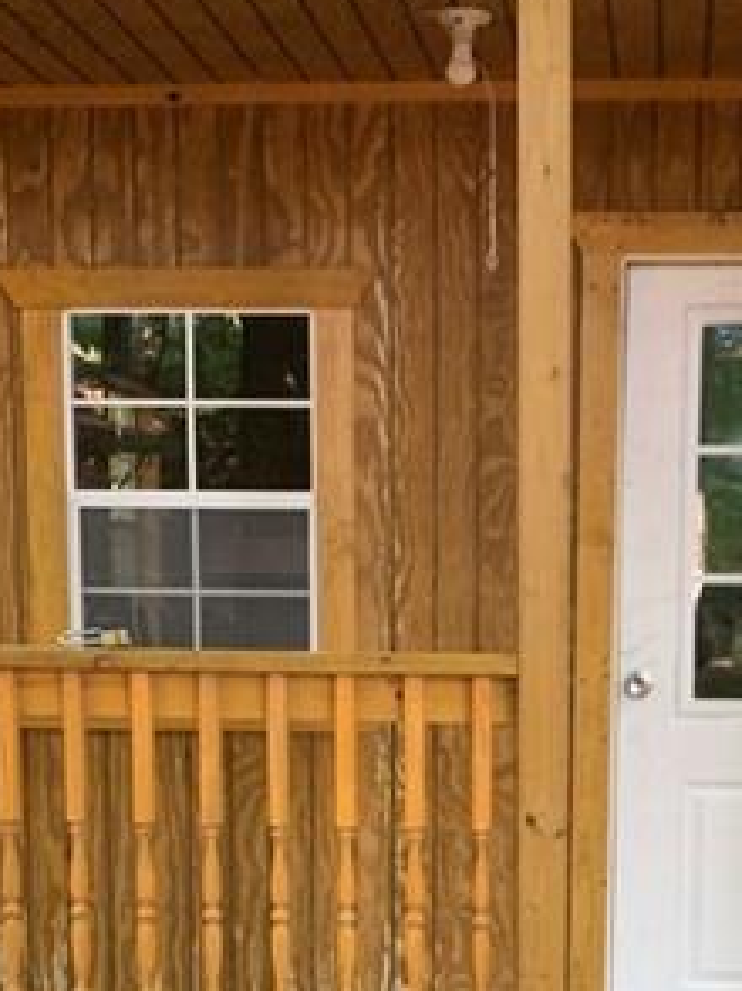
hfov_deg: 21.5
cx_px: 499
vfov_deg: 27.5
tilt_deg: -8.2
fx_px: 1946
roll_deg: -0.3
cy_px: 893
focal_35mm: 68
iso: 250
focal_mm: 4.25
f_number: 1.8
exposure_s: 1/60
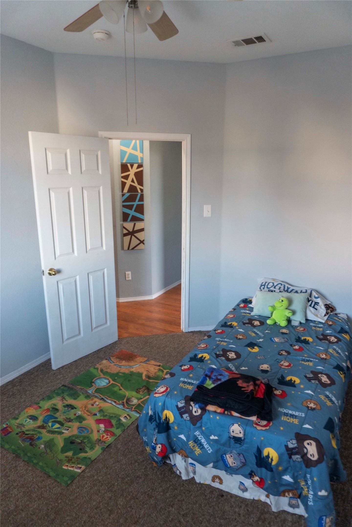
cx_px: 176
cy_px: 264
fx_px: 352
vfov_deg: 73.7
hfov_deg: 53.1
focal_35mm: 24
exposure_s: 1/60
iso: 1250
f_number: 3.5
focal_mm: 16
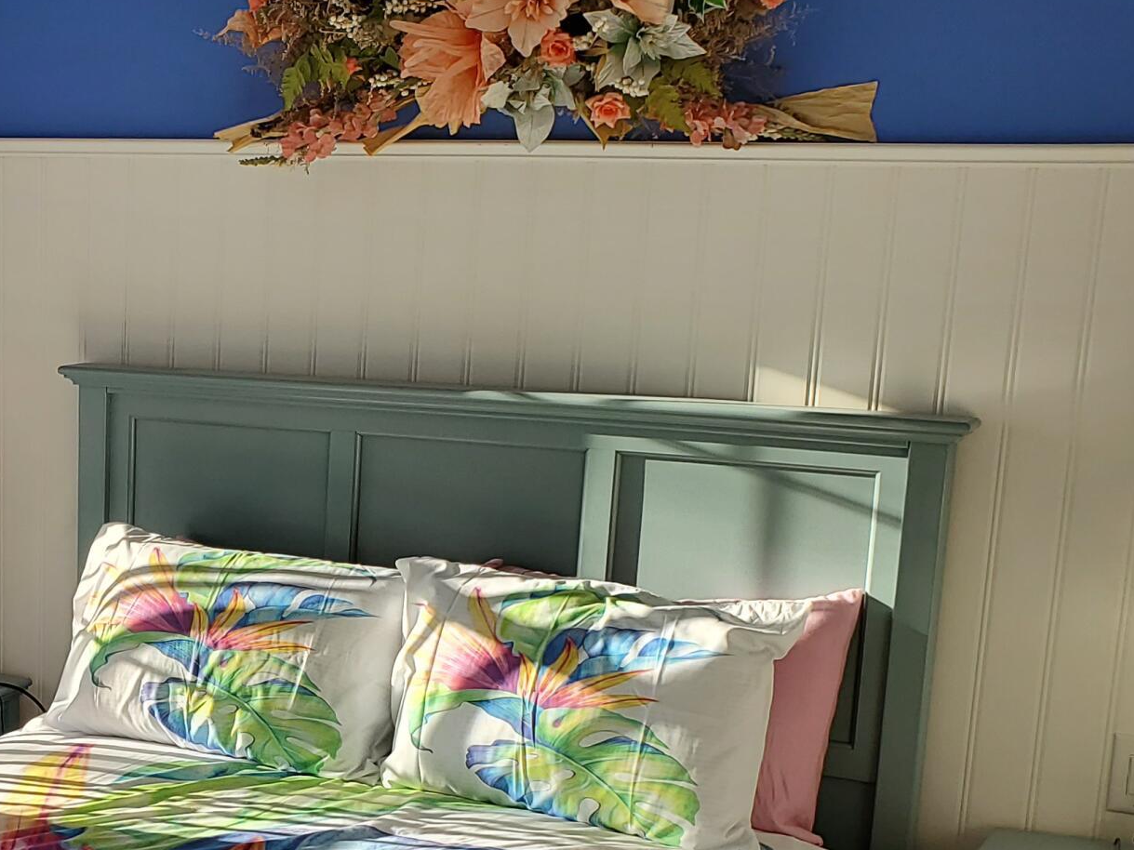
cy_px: 662
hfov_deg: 28.6
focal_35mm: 64
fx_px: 2096
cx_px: 31
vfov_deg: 22.7
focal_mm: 4.3
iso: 50
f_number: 2.4
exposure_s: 1/184
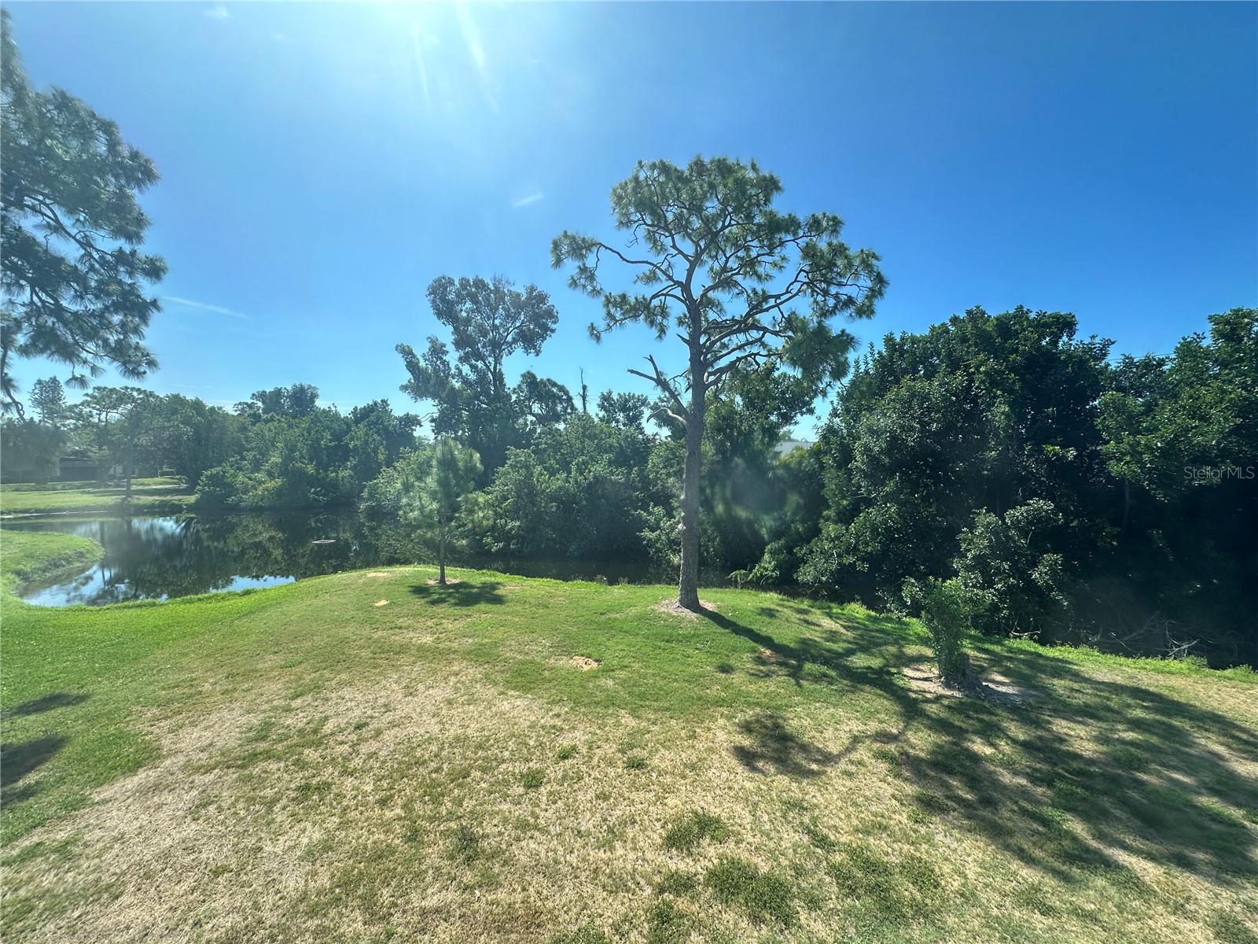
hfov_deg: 102.1
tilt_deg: -1.2
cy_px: 472
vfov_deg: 85.7
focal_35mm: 14
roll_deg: -0.3
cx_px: 629
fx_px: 509
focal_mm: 2.22
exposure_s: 1/932
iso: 50
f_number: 2.2
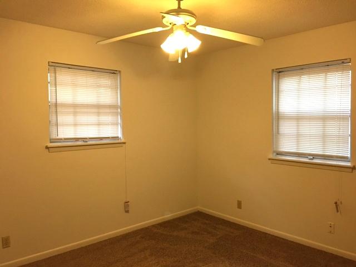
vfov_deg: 48.2
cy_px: 134
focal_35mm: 29
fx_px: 298
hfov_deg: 61.7
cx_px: 178
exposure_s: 1/10
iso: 80
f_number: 2.2
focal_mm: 4.15
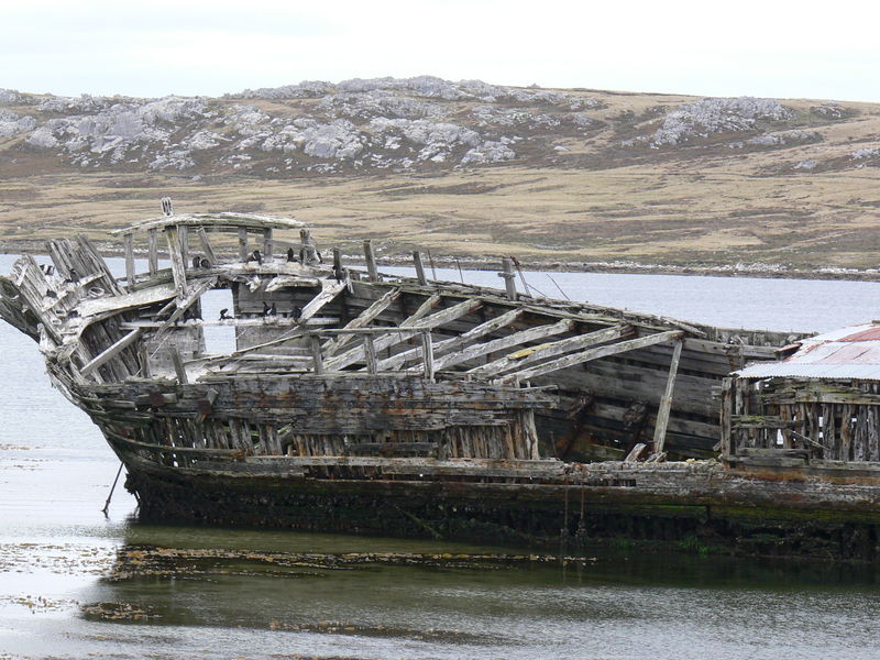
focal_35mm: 192
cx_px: 440
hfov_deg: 10.3
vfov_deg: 7.7
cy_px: 330
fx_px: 4881
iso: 100
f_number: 8
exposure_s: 1/80
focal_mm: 32
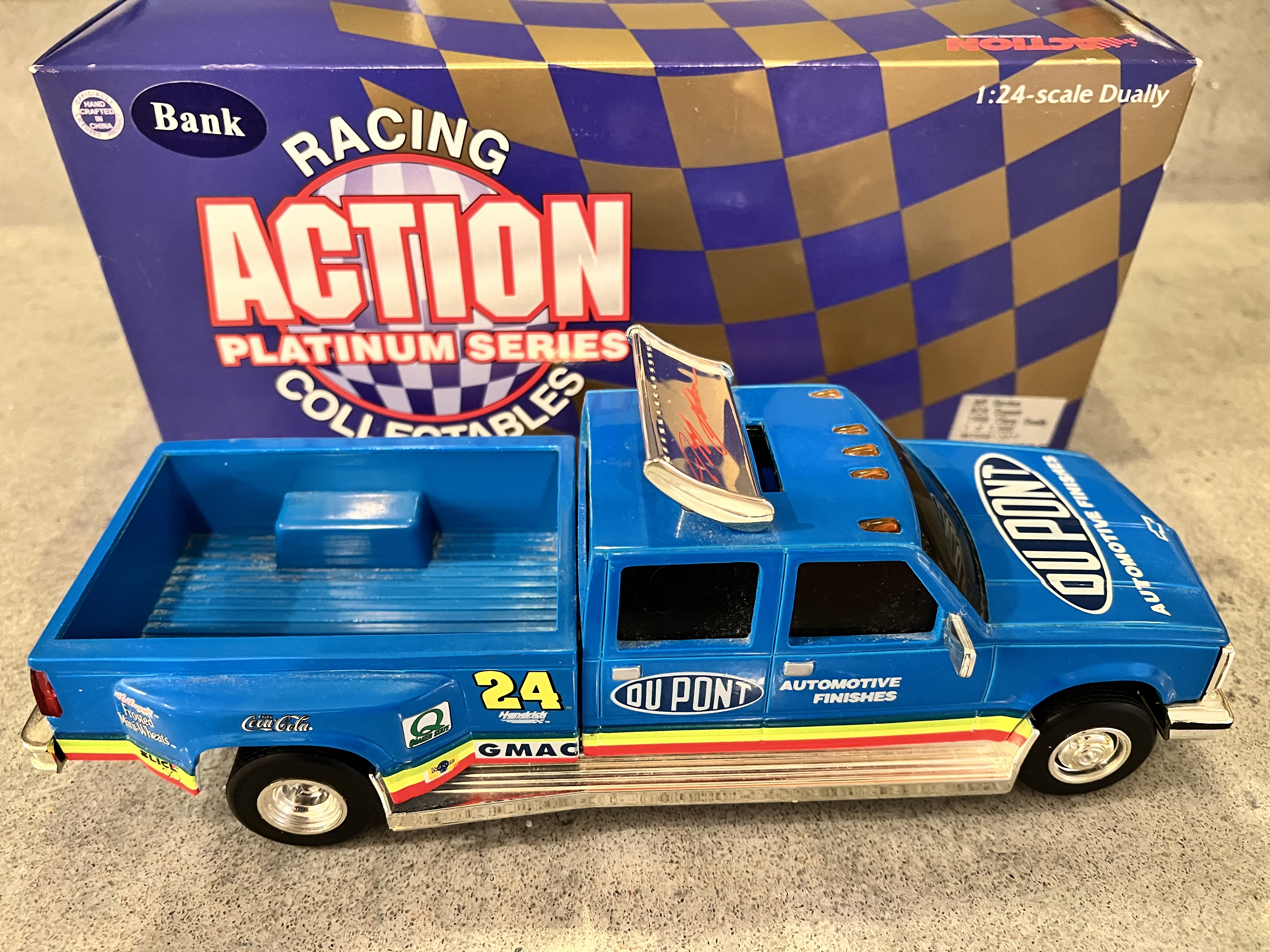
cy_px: 476
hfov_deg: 67.3
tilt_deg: -36.0
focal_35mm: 26
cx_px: 635
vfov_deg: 53.1
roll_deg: -0.1
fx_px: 954
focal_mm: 5.7
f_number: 1.5
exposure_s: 1/60
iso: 500
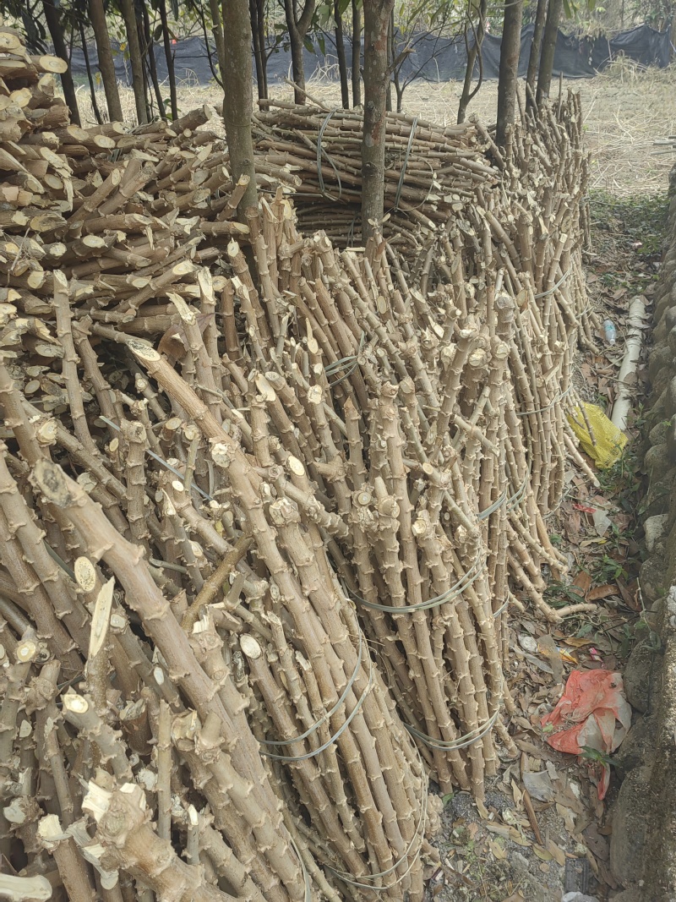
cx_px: 338
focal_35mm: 27
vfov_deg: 65.3
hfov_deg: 51.3
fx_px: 703
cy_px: 451
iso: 50
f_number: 1.8
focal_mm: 5.54
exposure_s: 1/132
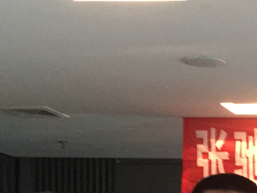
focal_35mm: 129
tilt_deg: -1.0
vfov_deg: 10.8
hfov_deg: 14.1
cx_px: 405
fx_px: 957
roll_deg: -2.2
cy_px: 338
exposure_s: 1/17
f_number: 2.2
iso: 250
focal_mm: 4.15
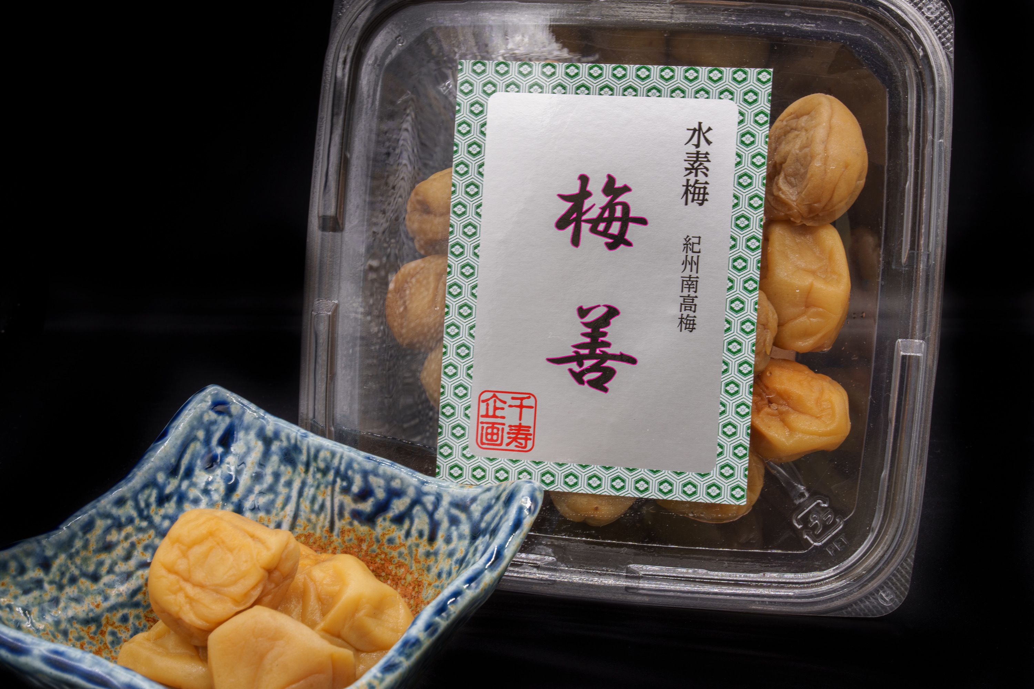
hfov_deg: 38.2
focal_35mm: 52
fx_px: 1493
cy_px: 344
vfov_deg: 26.0
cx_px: 517
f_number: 20
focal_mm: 52
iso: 50
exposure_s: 1
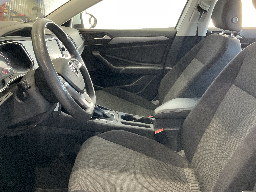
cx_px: 129
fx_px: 251
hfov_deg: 54.0
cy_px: 94
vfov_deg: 41.8
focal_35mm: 34
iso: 200
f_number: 1.8
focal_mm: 3
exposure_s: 1/60
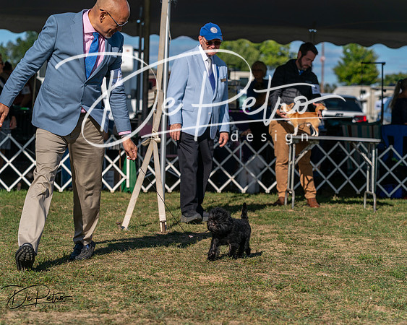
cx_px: 204
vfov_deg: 13.4
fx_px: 1383
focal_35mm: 115
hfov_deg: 16.7
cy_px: 162
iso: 100
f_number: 4.5
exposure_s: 1/1250
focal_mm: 102
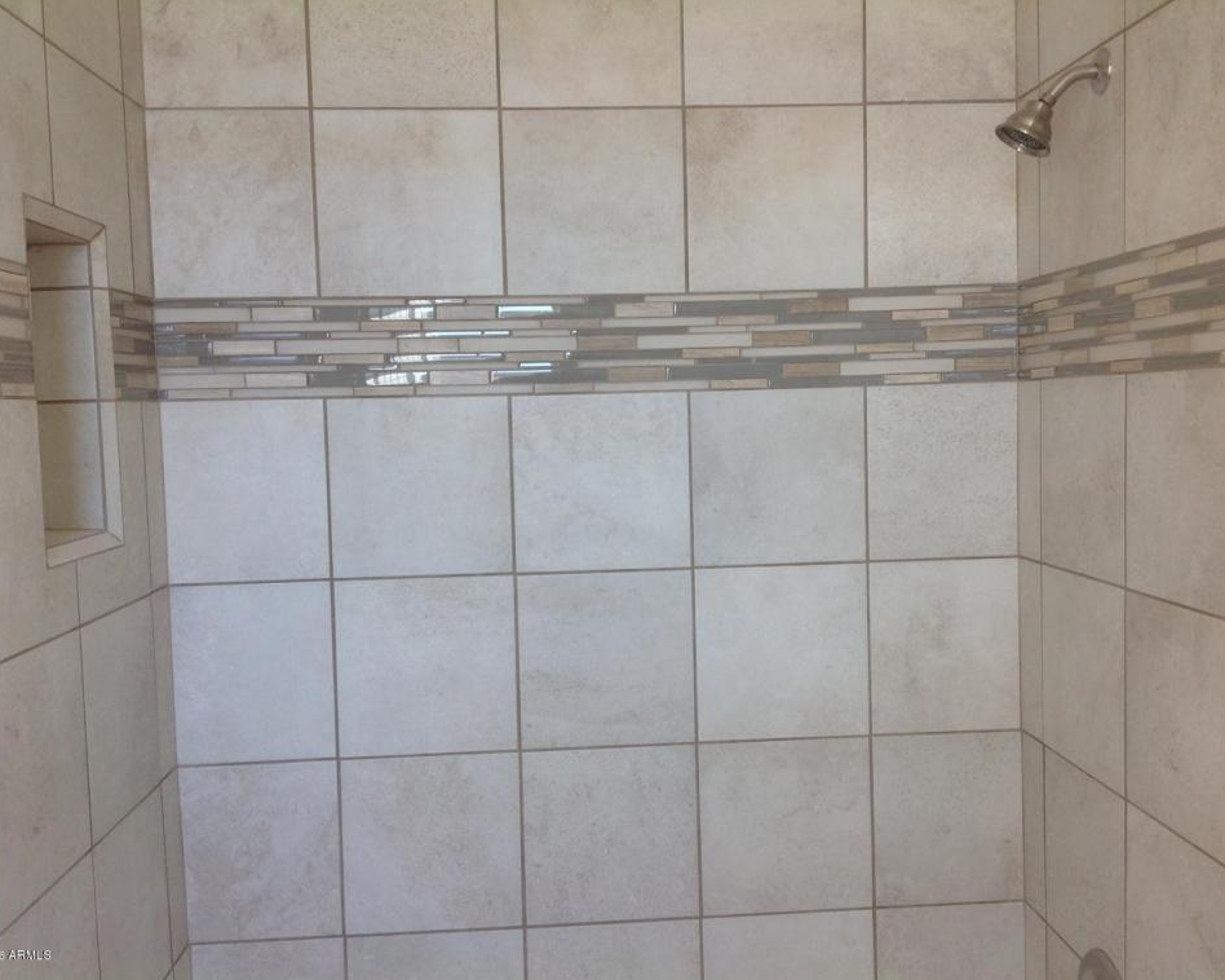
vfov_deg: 40.1
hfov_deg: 49.1
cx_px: 634
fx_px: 1341
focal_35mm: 37
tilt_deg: -4.3
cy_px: 494
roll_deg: +0.5
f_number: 2.4
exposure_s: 1/60
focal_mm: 4.28
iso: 50
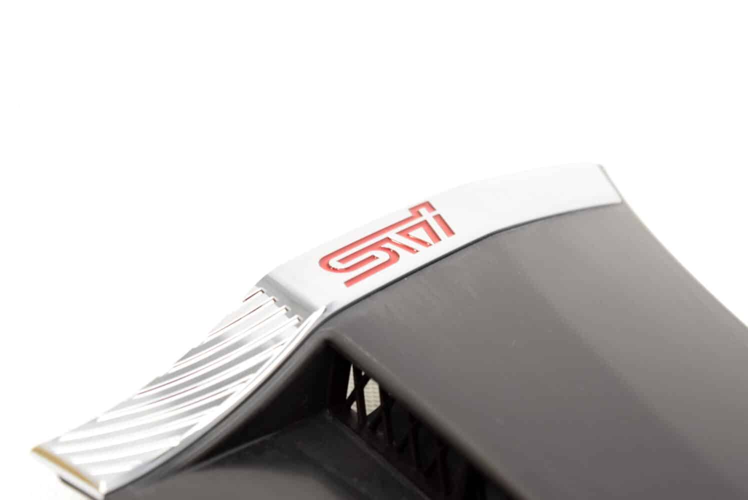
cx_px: 374
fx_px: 1715
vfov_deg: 16.6
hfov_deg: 24.6
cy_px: 250
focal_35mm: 82
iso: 400
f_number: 5.6
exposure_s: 1/100
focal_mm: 55
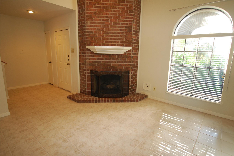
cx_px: 117
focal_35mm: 20
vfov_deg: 63.3
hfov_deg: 85.4
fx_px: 127
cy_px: 78
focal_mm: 13
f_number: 3.5
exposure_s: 1/50
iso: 400
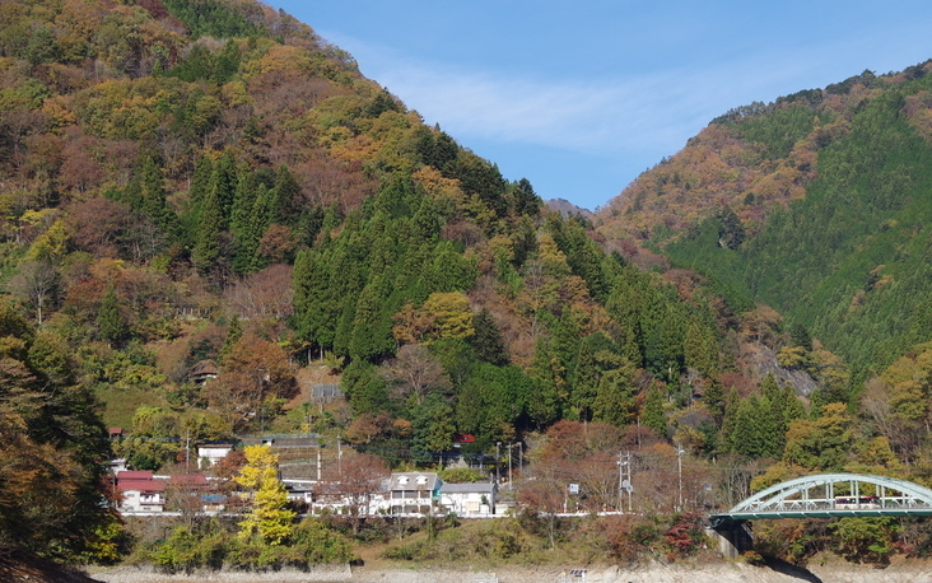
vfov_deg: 17.0
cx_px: 498
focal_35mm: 77
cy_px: 302
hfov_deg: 26.8
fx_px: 1956
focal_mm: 36
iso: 100
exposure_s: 1/125
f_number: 10
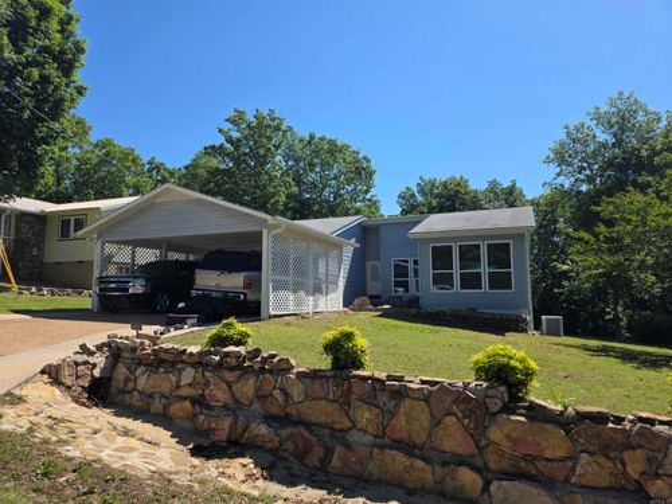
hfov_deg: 73.9
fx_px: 446
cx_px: 336
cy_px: 252
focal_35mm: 23
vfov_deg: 58.9
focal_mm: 6.3
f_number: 1.7
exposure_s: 1/4650
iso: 80
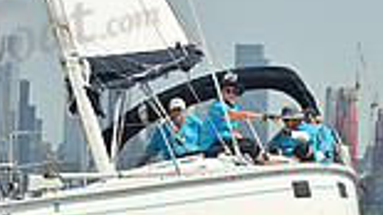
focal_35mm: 385
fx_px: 3908
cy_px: 145
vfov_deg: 3.2
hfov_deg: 5.6
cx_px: 289
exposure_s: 1/1250
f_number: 10
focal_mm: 98
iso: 320
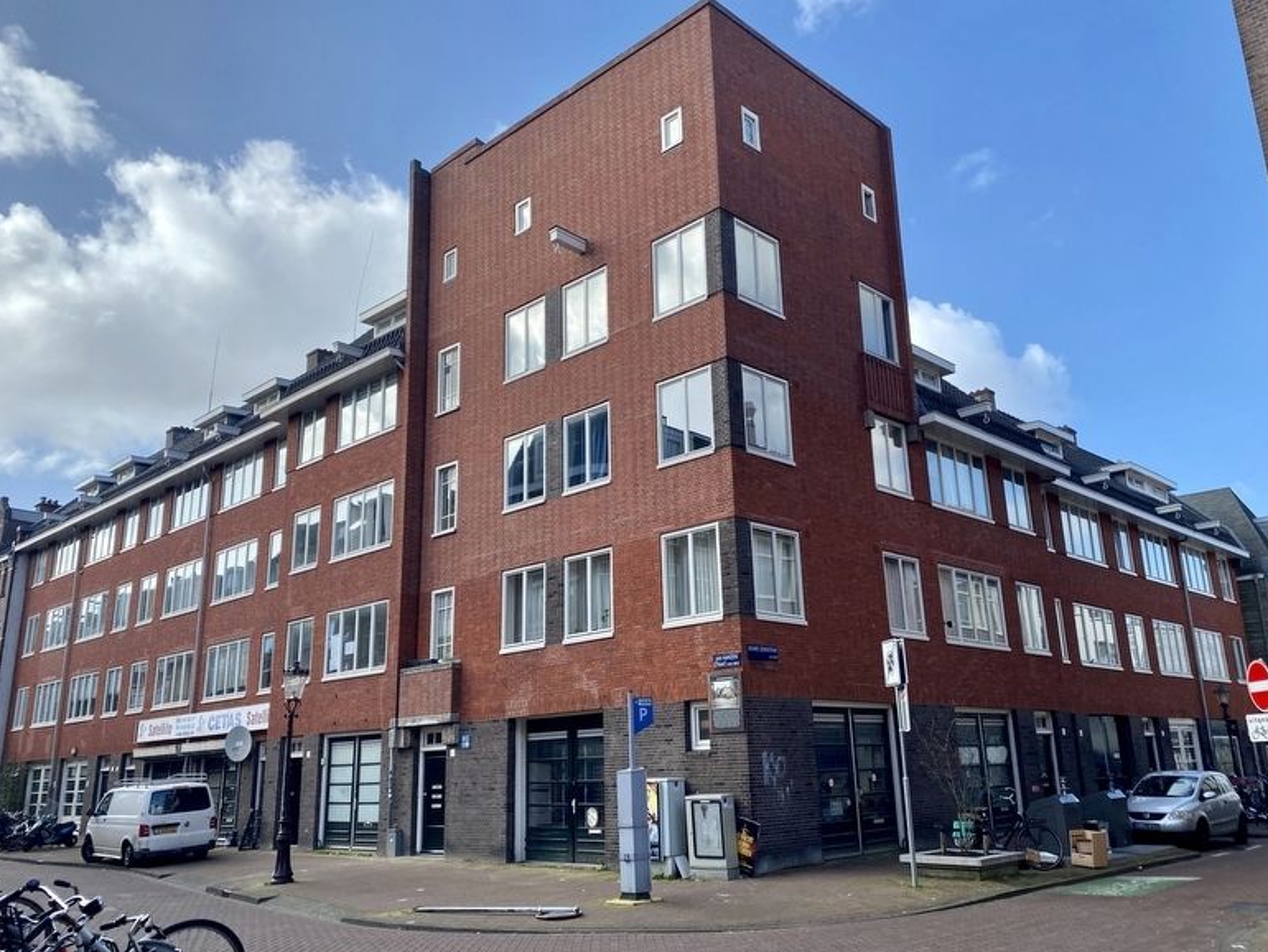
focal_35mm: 27
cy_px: 468
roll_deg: -0.5
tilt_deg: +17.1
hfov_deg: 65.3
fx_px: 989
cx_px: 650
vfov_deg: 51.4
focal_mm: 4.25
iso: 32
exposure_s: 1/1608
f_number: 1.8
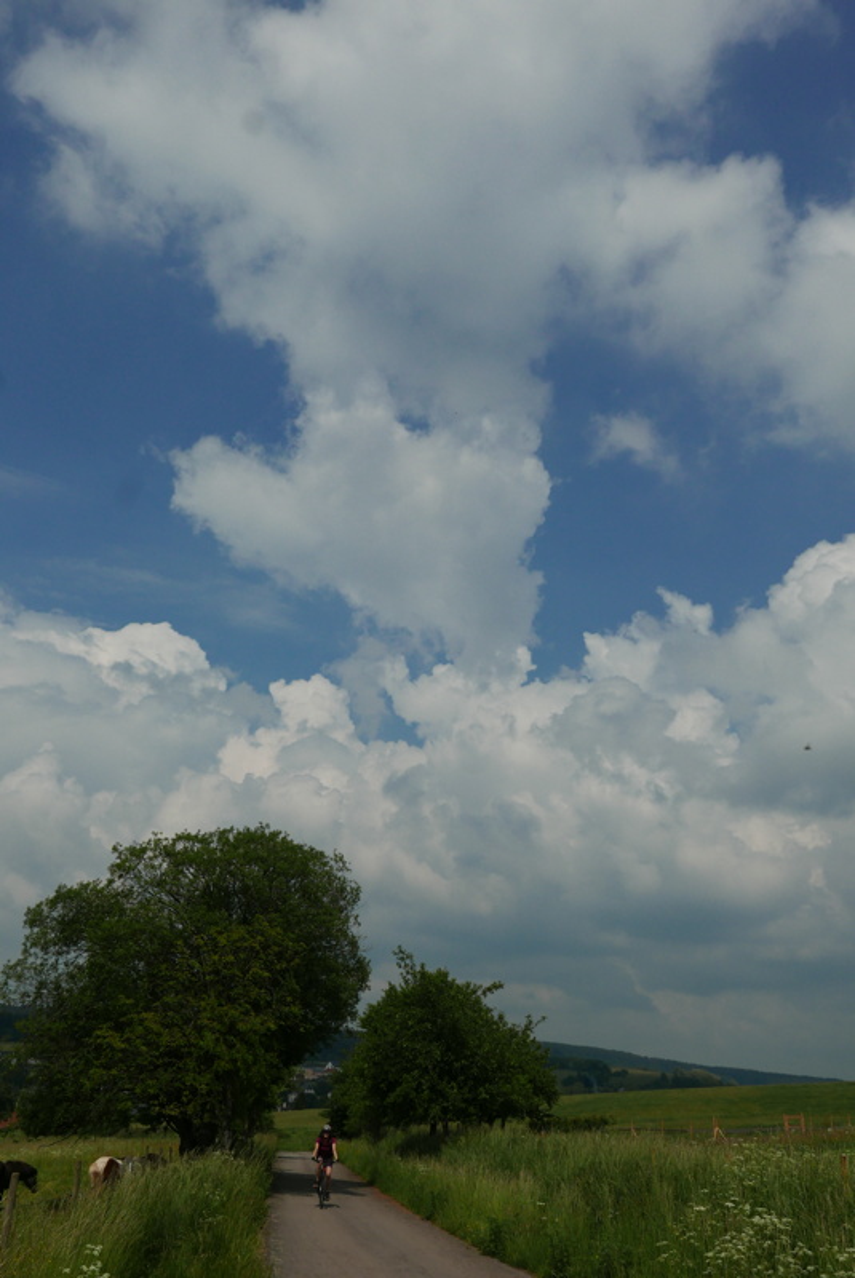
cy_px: 639
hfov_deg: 43.7
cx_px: 428
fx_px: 1066
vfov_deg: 61.9
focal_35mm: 30
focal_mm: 13.4
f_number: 5.6
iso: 200
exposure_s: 1/3200
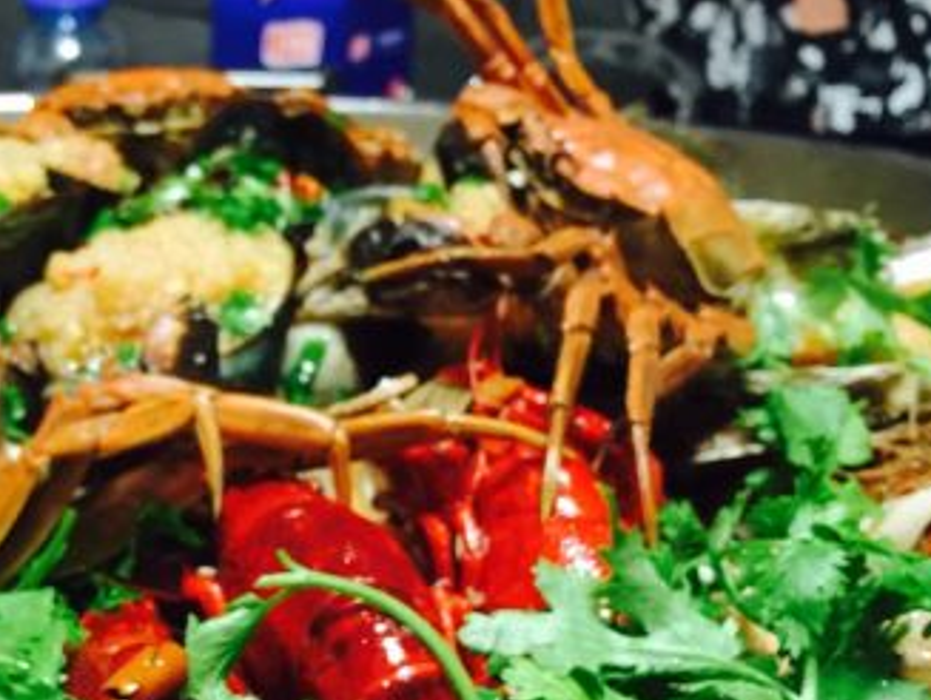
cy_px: 650
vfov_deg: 23.0
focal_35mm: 62
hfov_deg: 30.4
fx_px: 1669
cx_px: 194
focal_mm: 4.15
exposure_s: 1/8
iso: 125
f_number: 2.2
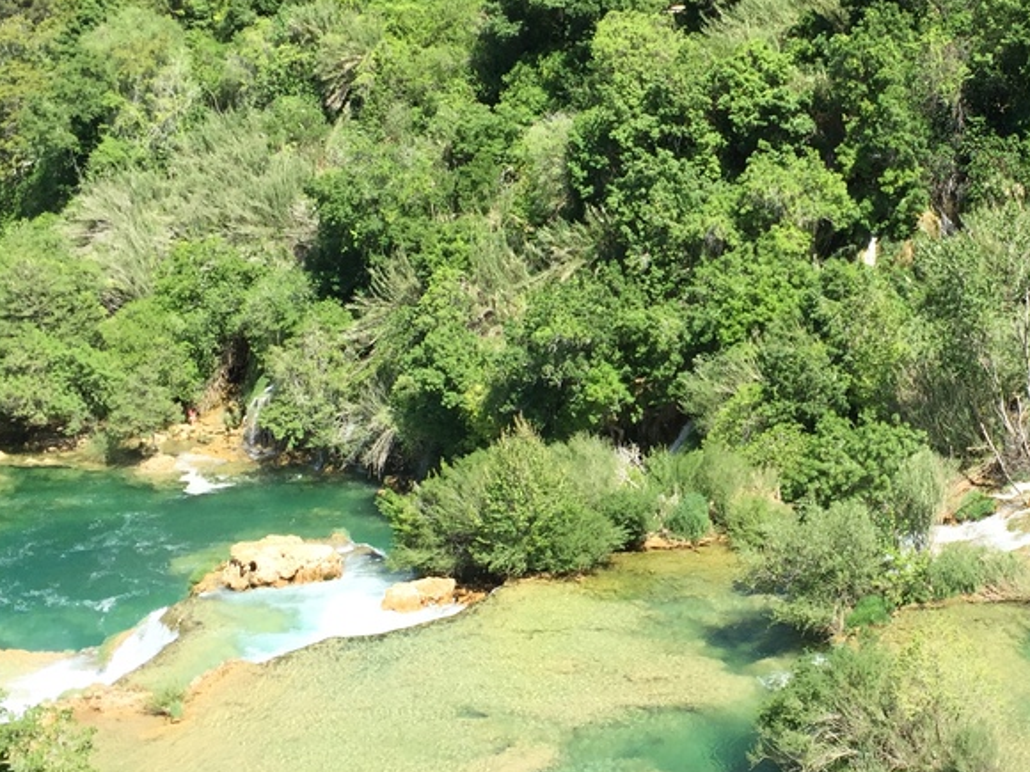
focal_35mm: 60
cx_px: 758
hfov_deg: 31.7
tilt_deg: -13.0
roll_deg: +1.2
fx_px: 1785
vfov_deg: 24.4
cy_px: 366
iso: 32
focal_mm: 4.15
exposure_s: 1/1236
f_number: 2.2
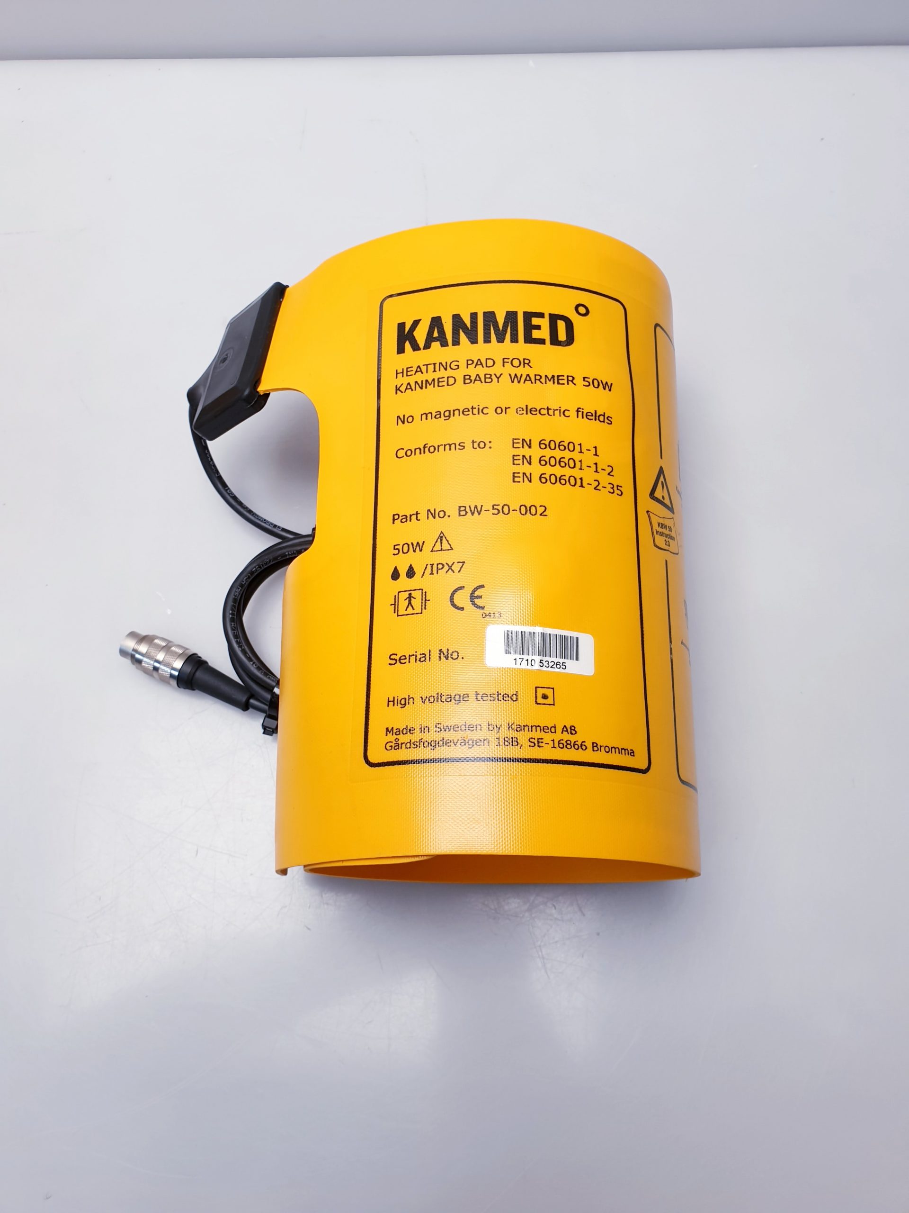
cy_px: 606
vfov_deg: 67.3
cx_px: 454
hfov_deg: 53.1
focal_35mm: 26
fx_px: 910
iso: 50
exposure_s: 1/50
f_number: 2.4
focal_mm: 4.3
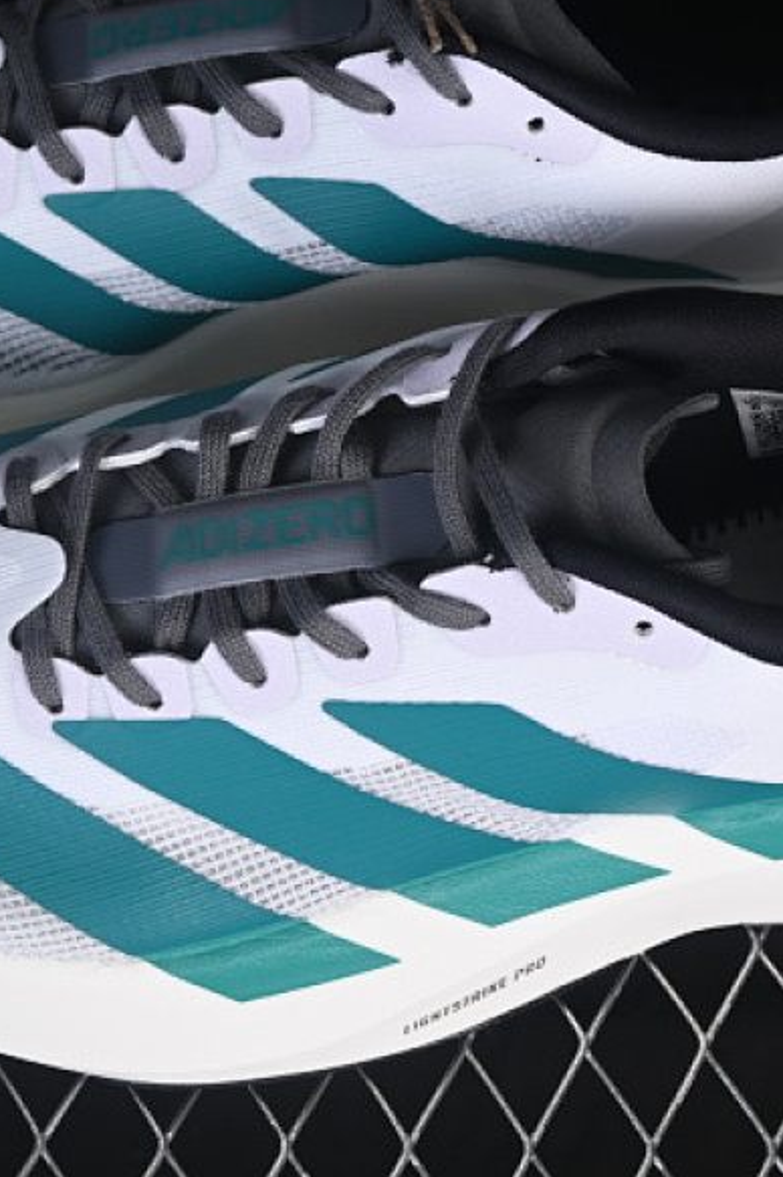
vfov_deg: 14.8
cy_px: 468
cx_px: 357
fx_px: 4540
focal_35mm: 139
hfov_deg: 9.9
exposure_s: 1/100
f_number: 7.1
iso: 160
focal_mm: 50
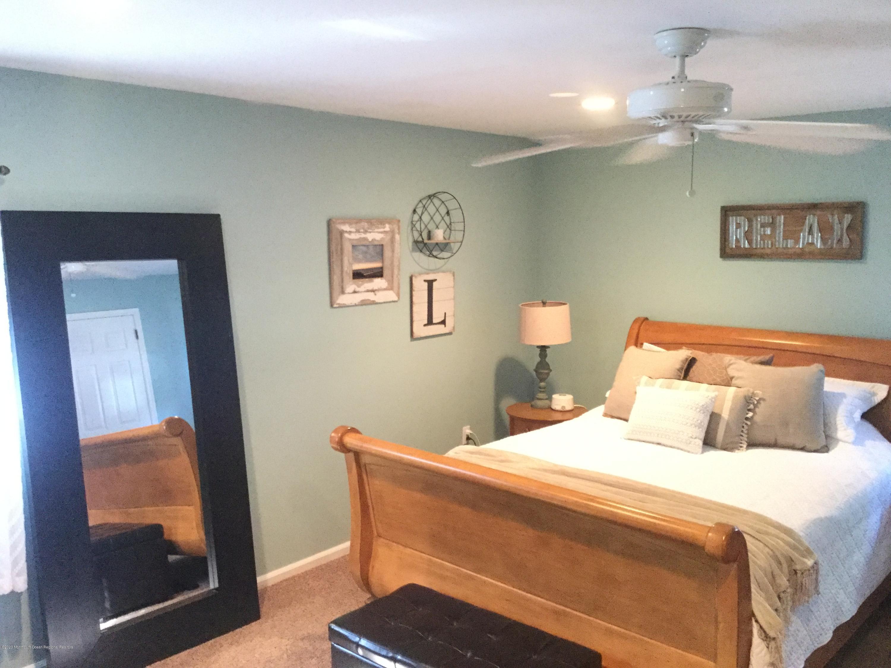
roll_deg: +0.2
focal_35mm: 31
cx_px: 446
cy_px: 334
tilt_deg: -7.4
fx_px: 798
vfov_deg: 45.4
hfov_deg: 58.4
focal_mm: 3.3
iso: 320
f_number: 2.4
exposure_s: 1/15
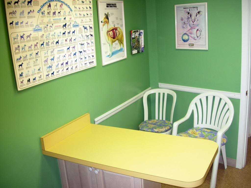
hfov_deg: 49.0
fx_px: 276
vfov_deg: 37.7
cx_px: 126
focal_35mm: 38
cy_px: 94
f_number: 2.8
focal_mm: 7.8
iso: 79
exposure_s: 1/43.9
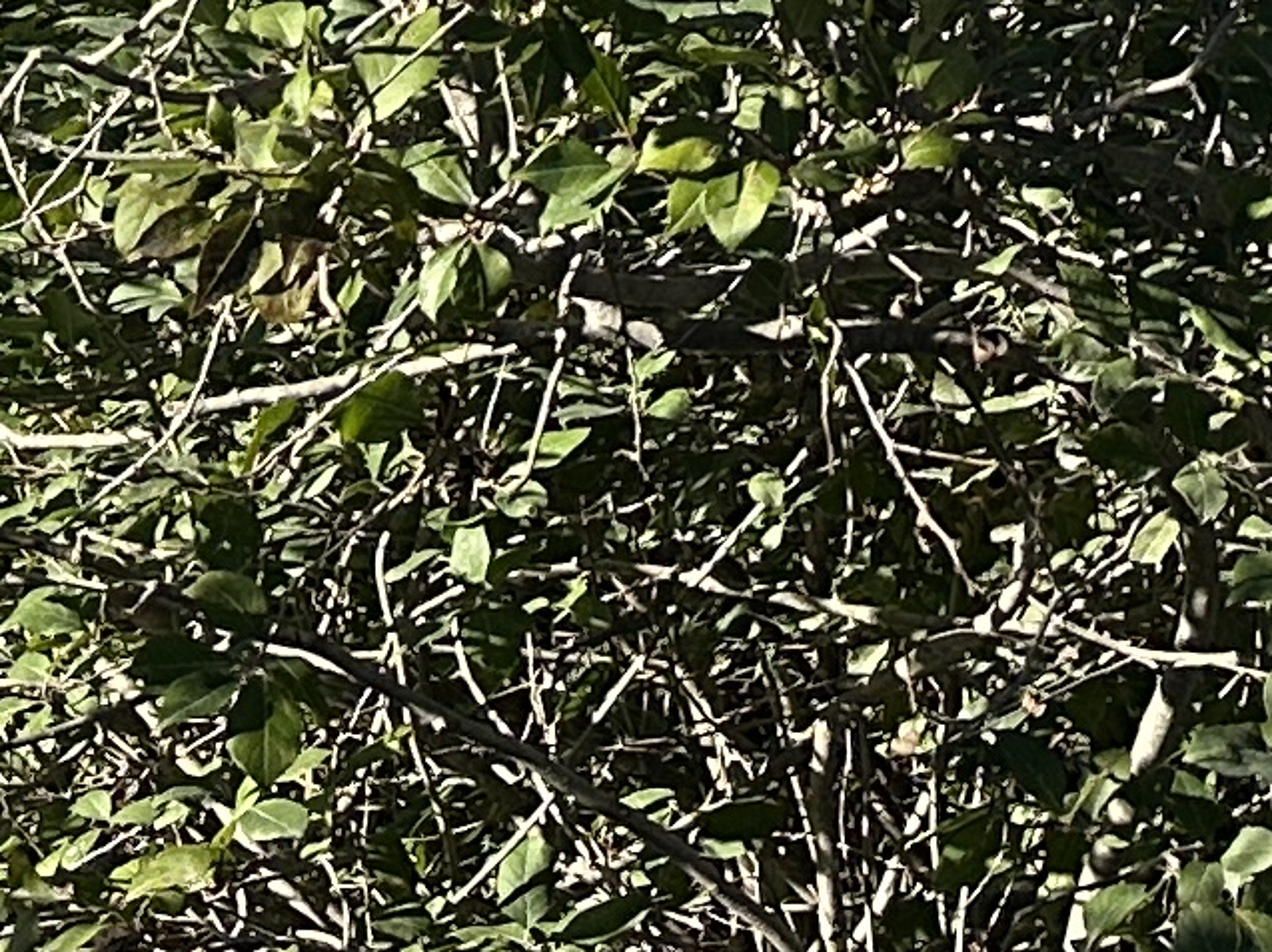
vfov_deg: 8.7
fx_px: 5582
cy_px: -1497
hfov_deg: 12.3
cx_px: 1937
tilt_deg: +0.7
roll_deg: -1.4
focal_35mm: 152
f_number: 1.78
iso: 80
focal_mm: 6.86
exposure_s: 1/2809
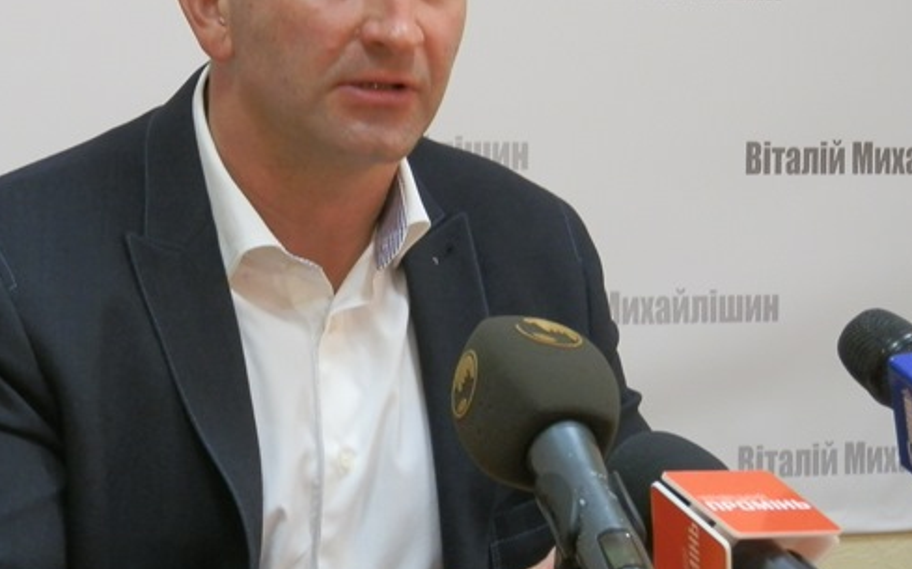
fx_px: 6036
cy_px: 317
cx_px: 250
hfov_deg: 8.6
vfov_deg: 5.4
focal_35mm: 243
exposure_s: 1/13
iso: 200
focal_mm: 25.04
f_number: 4.2
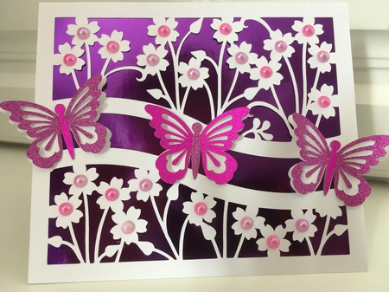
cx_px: 194
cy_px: 146
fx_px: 326
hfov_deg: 61.7
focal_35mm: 29
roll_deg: -0.5
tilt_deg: -18.6
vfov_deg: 48.2
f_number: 2.2
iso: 125
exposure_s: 1/33
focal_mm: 4.15
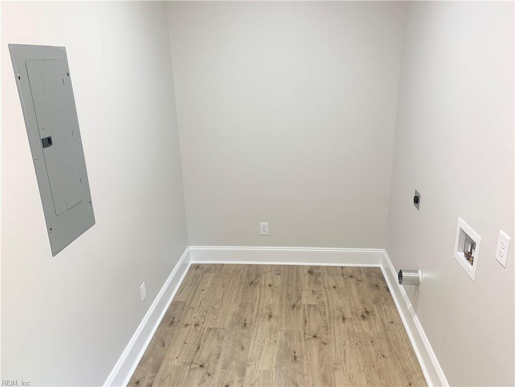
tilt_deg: -19.4
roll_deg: +2.2
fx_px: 387
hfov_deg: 67.3
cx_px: 258
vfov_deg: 53.1
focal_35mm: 26
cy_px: 194
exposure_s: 1/60
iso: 80
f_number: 1.8
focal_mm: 4.25
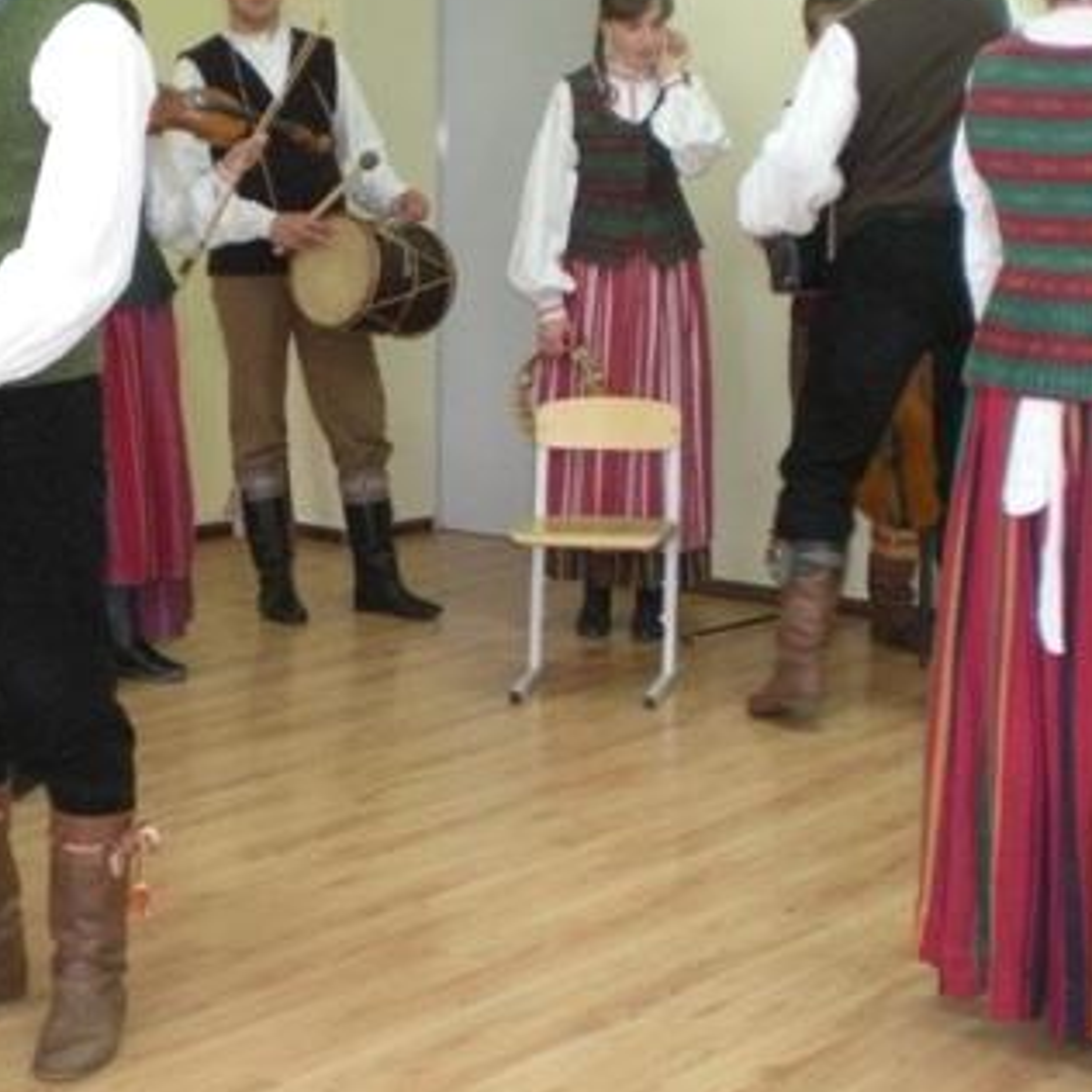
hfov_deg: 25.3
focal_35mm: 68
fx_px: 2427
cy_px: 498
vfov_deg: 25.3
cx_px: 422
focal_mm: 6.3
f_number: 3.1
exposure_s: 1/39.3
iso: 400
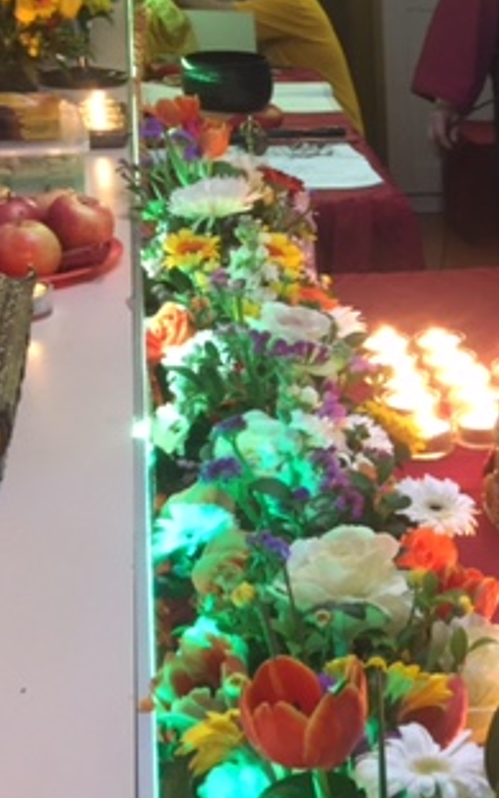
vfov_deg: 32.5
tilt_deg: -21.5
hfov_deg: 18.3
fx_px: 1371
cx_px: 750
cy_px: 386
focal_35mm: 63
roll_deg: -5.3
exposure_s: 1/33
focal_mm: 4.15
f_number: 2.2
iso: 160
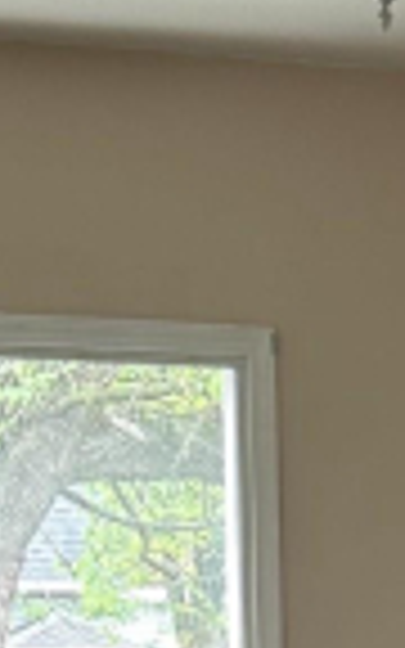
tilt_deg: -15.0
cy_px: 1339
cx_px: 468
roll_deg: +0.4
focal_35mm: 128
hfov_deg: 10.1
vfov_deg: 13.6
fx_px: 2260
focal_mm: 5.7
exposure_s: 1/60
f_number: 1.5
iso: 160
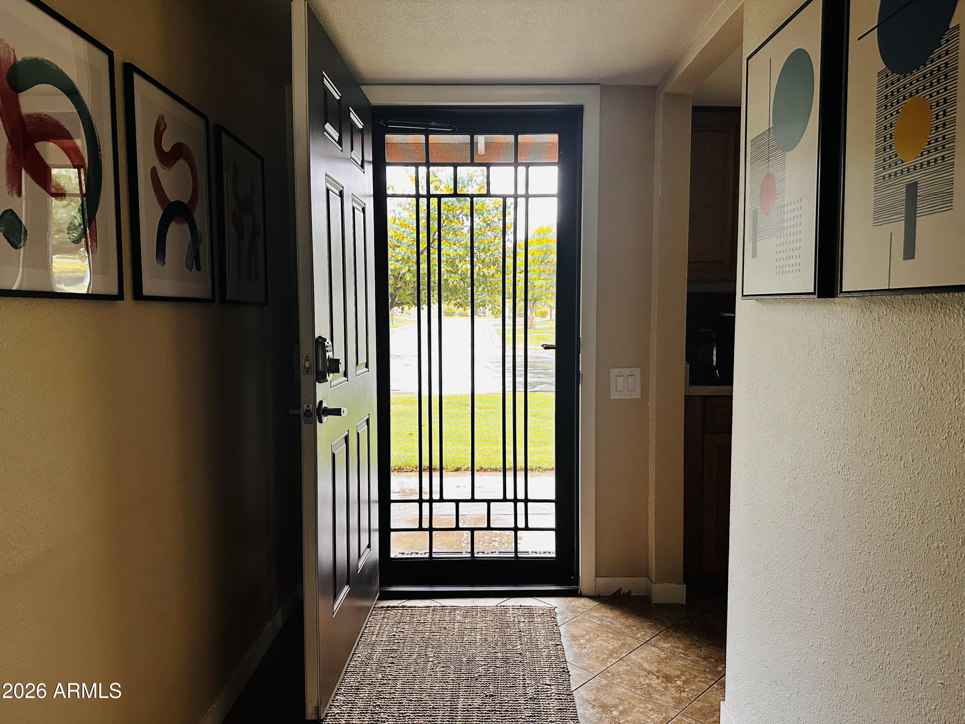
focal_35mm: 24
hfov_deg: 71.6
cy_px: 362
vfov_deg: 56.8
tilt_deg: -3.7
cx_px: 482
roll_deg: -0.3
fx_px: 669
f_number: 1.78
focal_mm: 6.86
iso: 250
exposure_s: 1/60
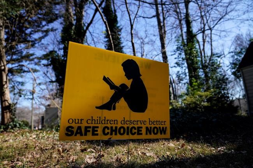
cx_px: 126
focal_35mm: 24
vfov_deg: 53.1
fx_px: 169
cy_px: 84
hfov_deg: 73.8
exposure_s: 1/6400
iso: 640
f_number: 2.8
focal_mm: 24
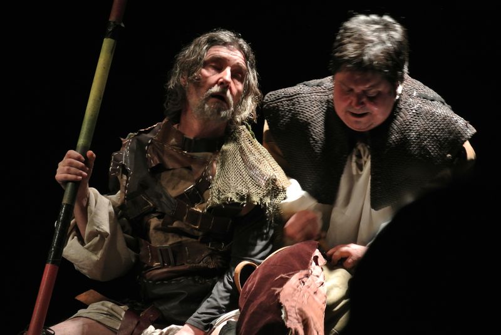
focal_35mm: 216
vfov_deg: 6.4
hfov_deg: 9.5
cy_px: 168
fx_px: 3009
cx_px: 250
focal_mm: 80.1
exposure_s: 1/50
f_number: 5
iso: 800
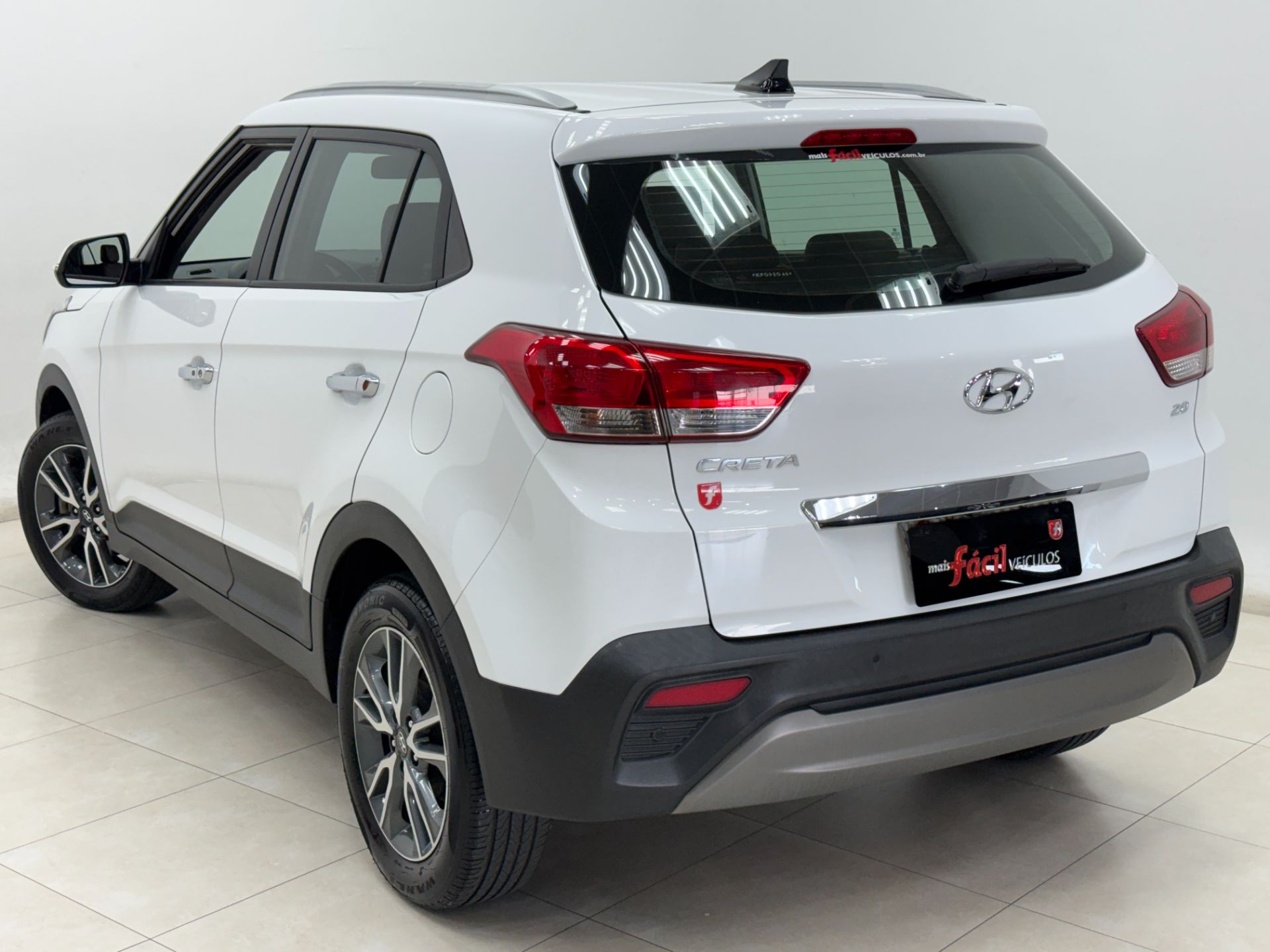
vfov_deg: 30.3
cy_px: 476
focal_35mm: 48
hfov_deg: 39.7
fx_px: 1761
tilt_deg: -11.2
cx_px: 635
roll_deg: +0.4
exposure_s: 1/120
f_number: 1.78
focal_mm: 6.76
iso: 160
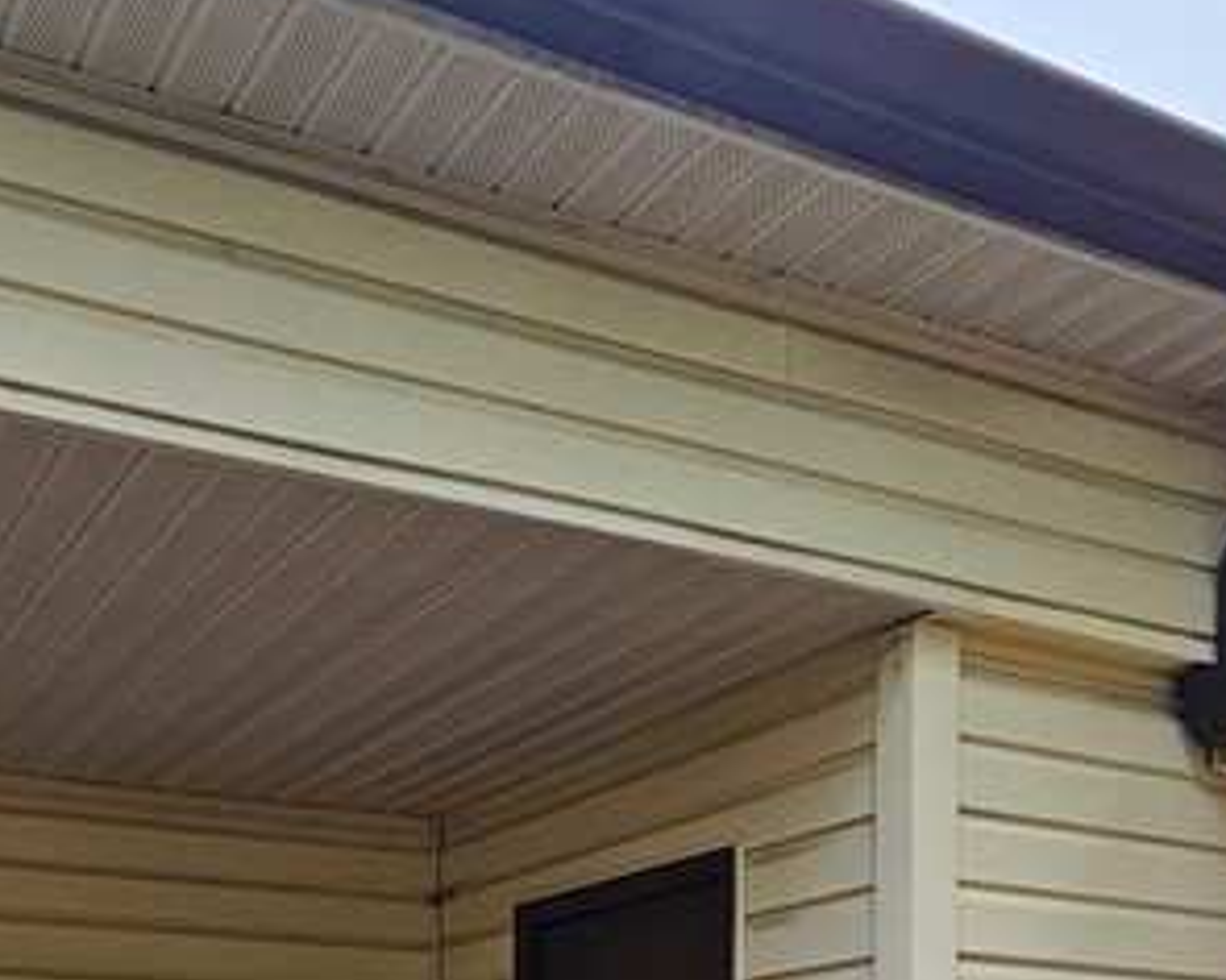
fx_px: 1597
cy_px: 1213
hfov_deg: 41.5
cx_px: 420
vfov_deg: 28.9
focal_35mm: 44
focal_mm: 2.2
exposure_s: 1/825
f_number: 2.2
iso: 64
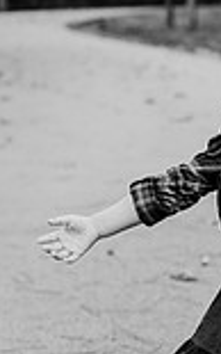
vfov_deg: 14.1
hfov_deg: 8.7
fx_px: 1425
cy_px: 210
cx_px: 317
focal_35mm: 148
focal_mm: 50
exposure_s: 1/640
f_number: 3.2
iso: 320
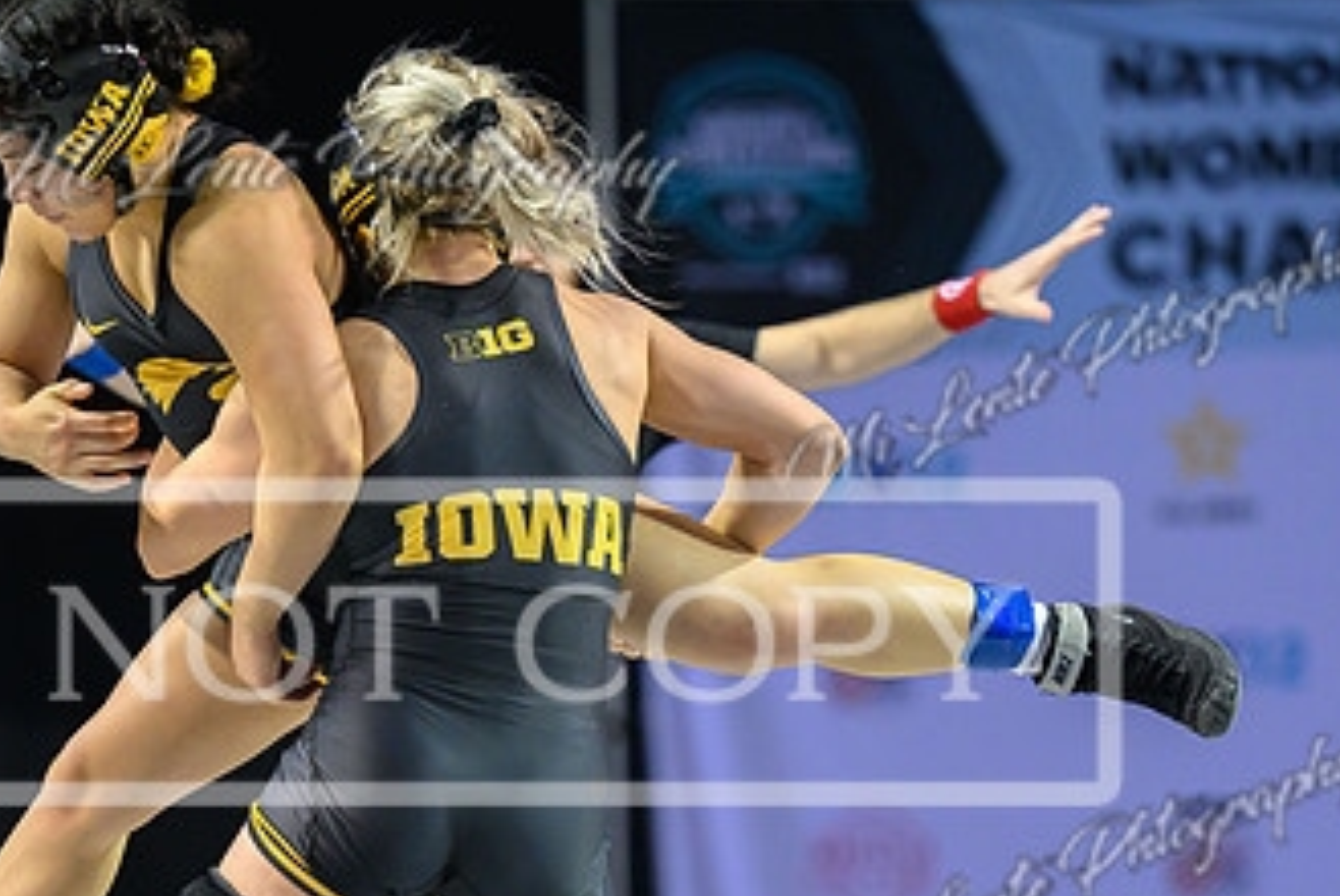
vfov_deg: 4.9
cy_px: 807
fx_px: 10506
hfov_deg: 7.3
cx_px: 459
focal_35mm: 282
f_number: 2.8
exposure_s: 1/1000
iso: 5000
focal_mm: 140
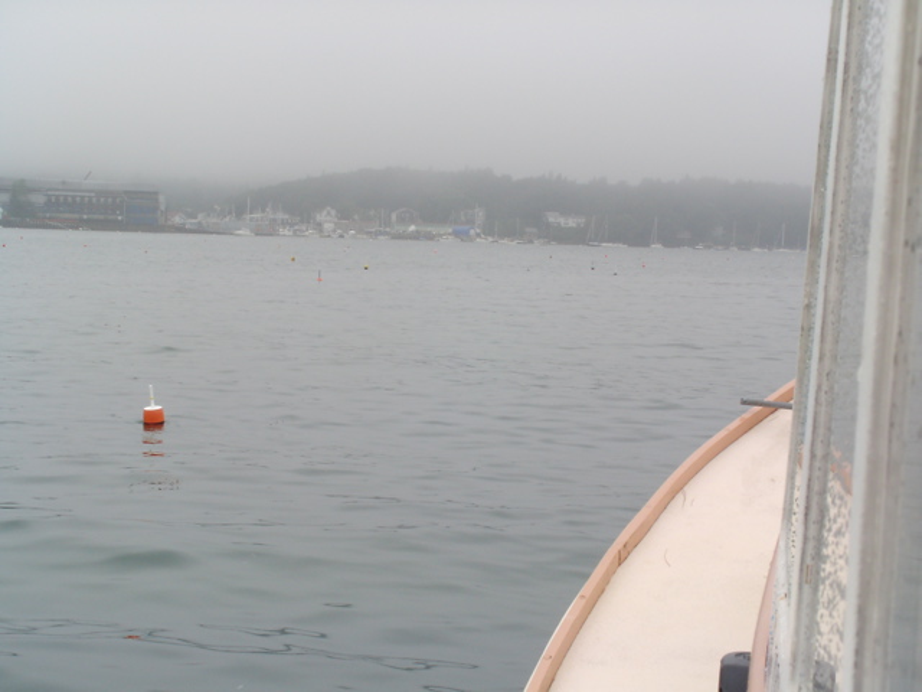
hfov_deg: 30.7
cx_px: 461
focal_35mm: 63
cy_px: 346
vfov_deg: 23.3
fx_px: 1678
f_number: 7
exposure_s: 1/250
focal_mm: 9.7
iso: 50
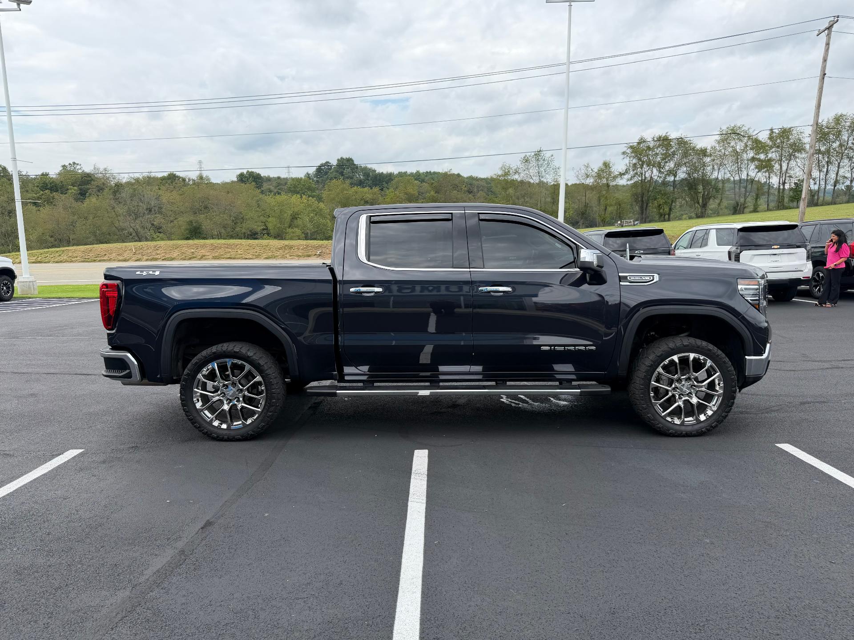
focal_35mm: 24
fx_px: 592
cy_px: 320
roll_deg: -0.8
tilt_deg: -9.3
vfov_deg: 56.8
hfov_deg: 71.6
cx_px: 427
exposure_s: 1/2611
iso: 80
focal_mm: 6.76
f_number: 1.78
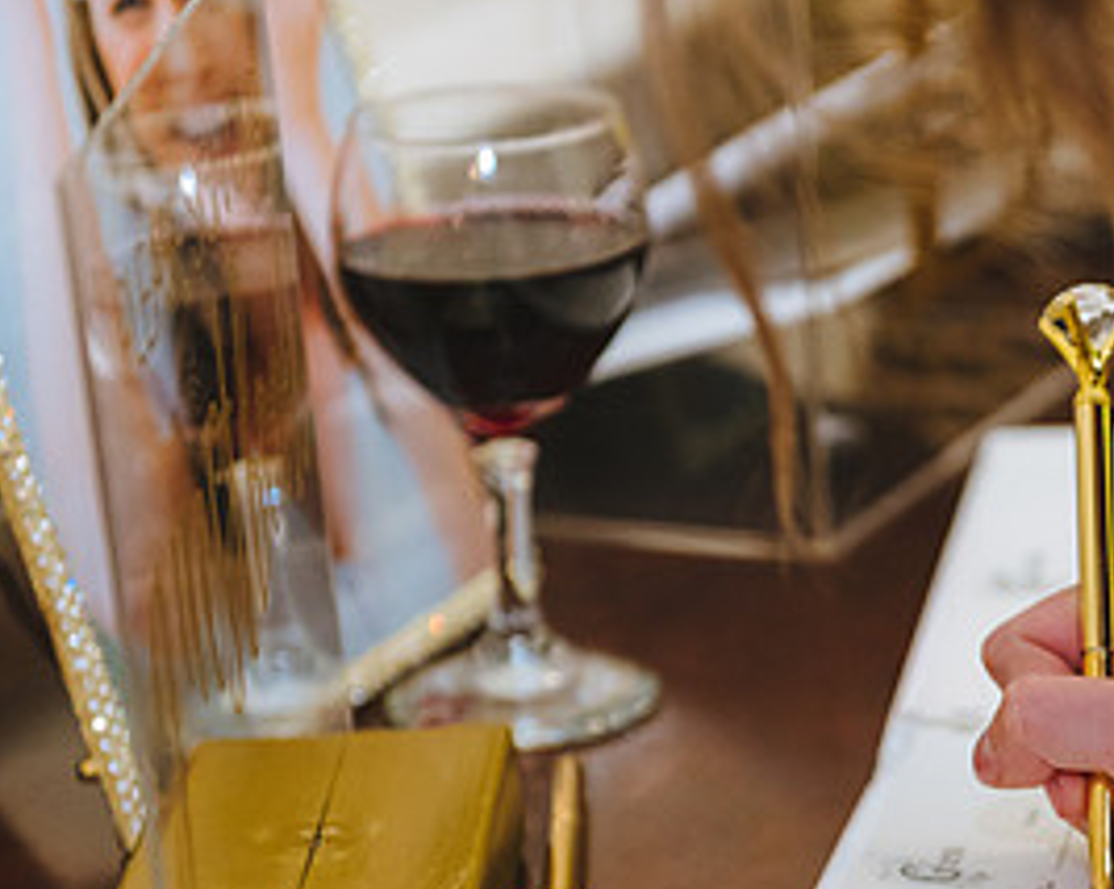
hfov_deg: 13.4
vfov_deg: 10.7
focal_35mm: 143
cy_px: 753
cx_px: 1039
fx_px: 4710
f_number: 4
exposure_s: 1/160
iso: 1600
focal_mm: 70
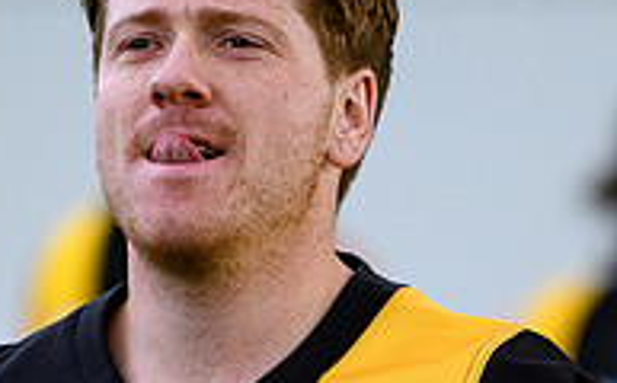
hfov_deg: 1.6
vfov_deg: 1.0
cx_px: 297
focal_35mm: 1306
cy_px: 325
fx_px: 21929
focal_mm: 200
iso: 800
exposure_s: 1/2500
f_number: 2.8
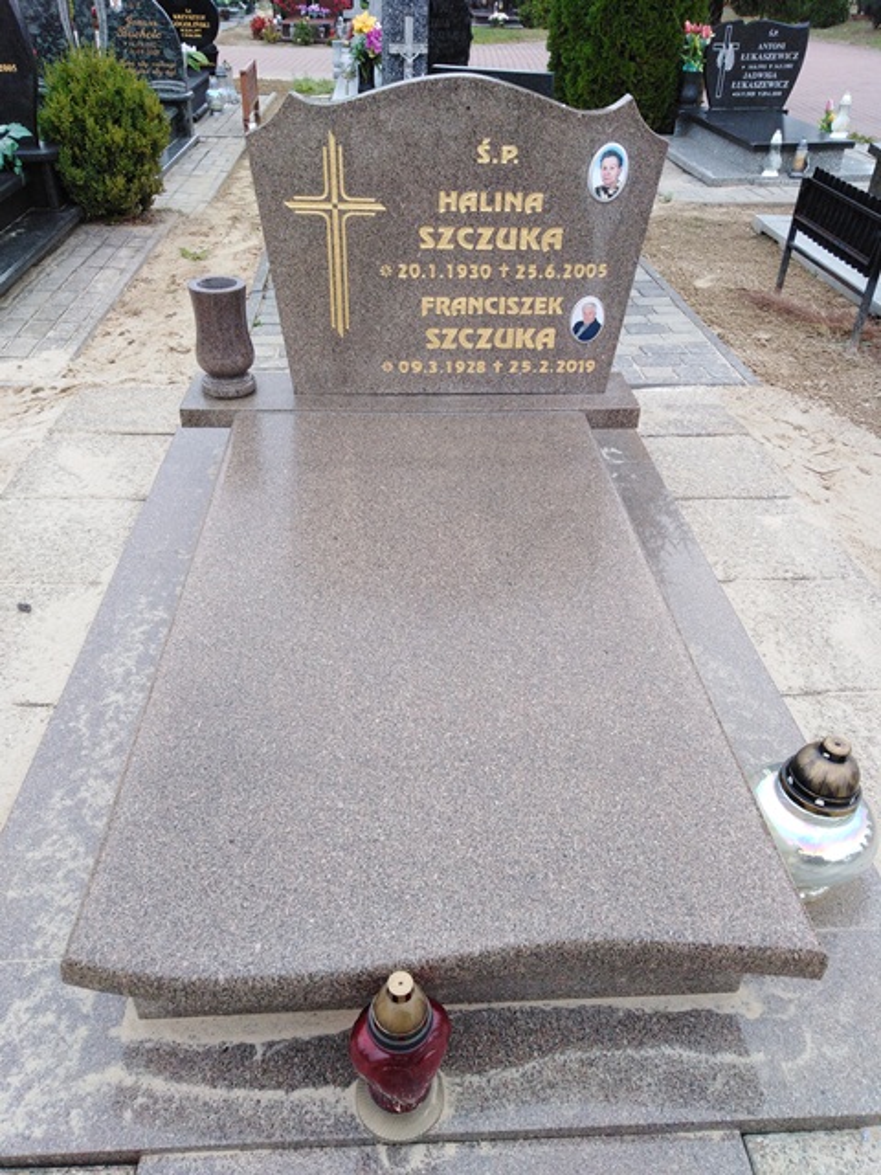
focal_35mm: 26
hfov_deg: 53.1
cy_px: 588
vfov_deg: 67.3
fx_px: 882
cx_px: 440
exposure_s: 1/100
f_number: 2.2
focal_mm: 3.46
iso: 121
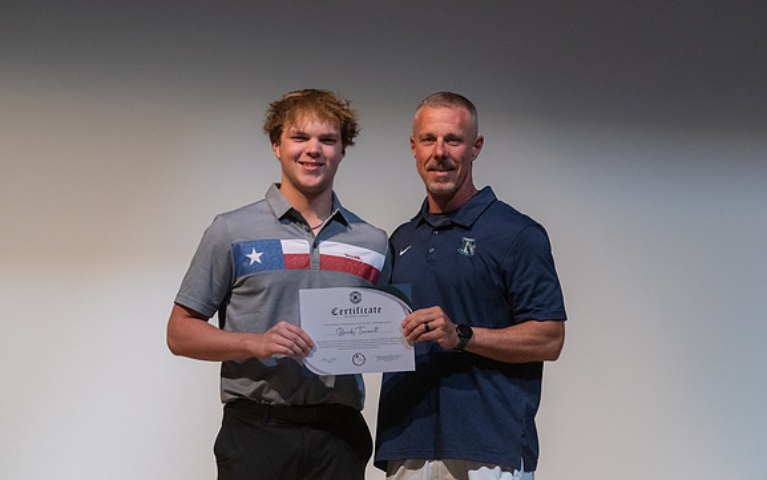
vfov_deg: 7.7
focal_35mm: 171
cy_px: 237
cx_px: 383
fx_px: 3575
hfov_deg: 12.2
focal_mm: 167
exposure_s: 1/320
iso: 5000
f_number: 4
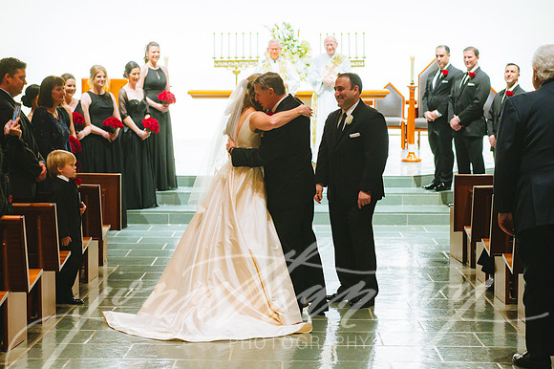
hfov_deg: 25.5
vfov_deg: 17.1
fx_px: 1223
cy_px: 167
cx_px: 240
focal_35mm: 80
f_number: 2.8
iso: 3200
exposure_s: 1/160
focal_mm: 70
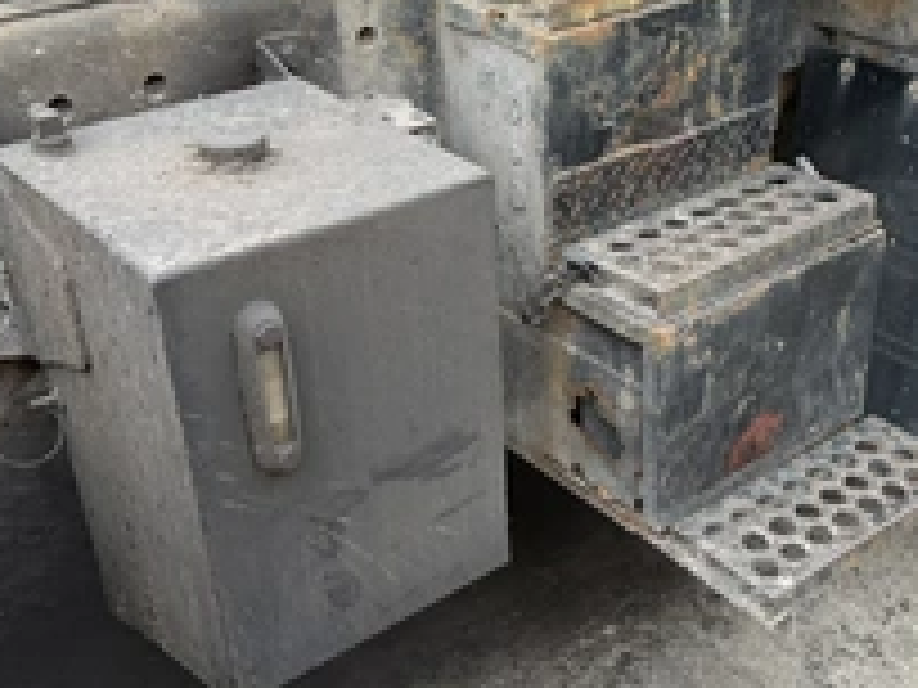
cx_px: 580
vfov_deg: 30.8
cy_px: 396
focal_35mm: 47
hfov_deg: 40.1
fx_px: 1246
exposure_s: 1/210
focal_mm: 6.76
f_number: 1.78
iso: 80
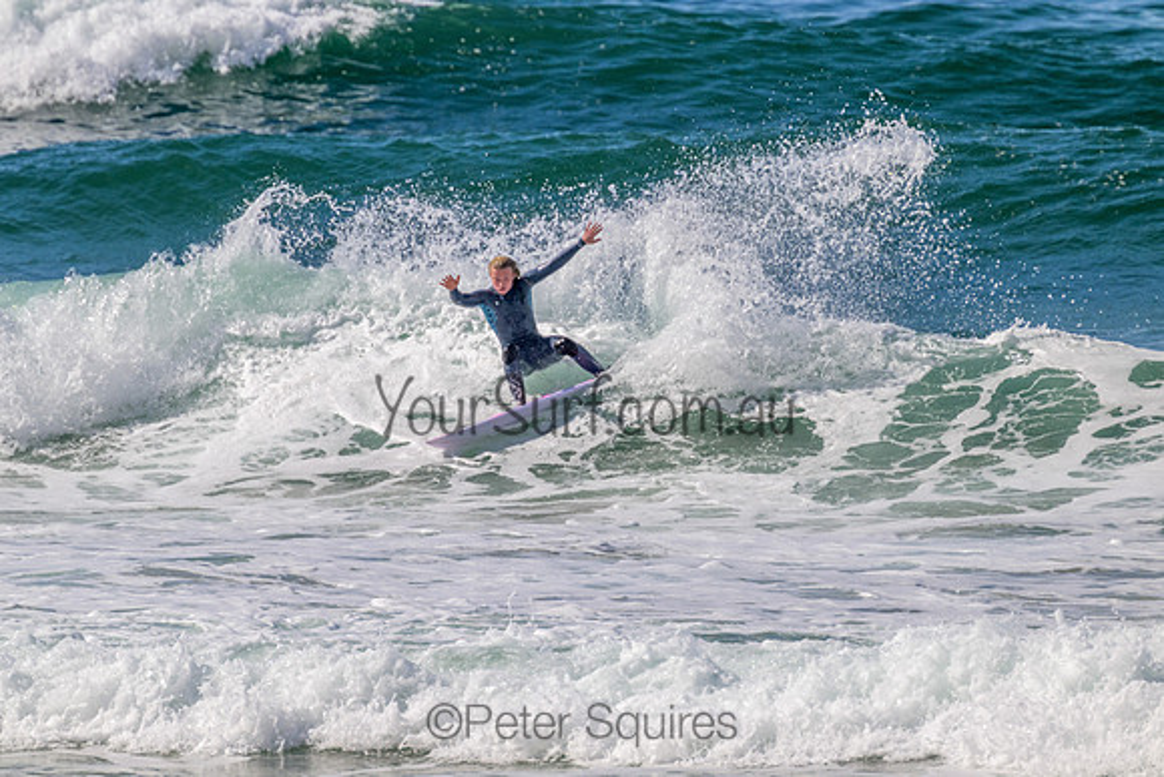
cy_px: 388
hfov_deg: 2.6
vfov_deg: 1.7
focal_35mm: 800
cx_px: 582
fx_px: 25872
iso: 900
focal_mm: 800
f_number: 11
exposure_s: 1/2000
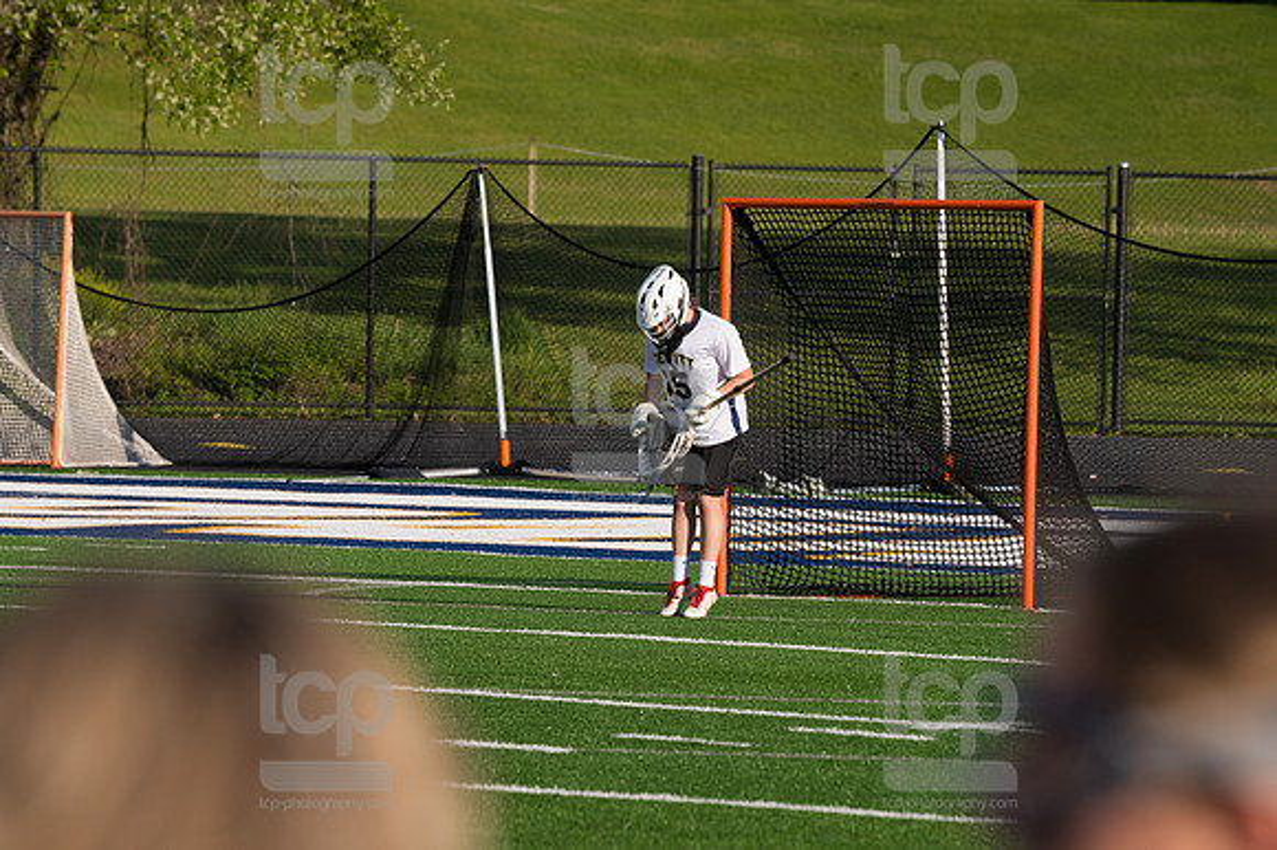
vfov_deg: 4.6
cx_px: 638
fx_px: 10635
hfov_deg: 6.9
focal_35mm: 300
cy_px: 425
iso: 250
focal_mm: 200
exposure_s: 1/1600
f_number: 5.6
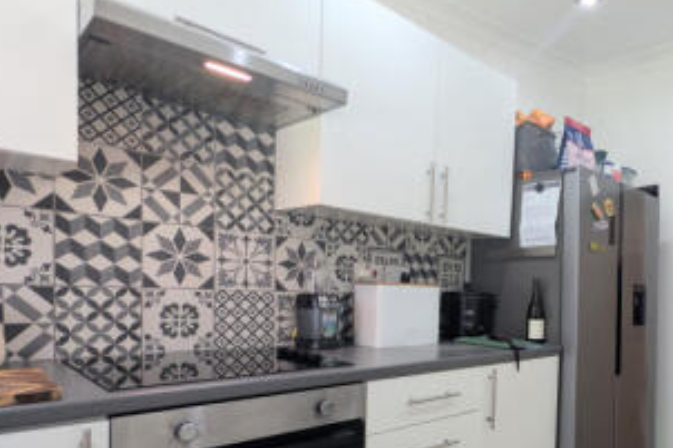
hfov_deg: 69.8
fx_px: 448
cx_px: 488
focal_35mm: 24
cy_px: 315
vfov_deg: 51.6
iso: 42
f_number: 1.95
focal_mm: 2.23
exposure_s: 1/33.4
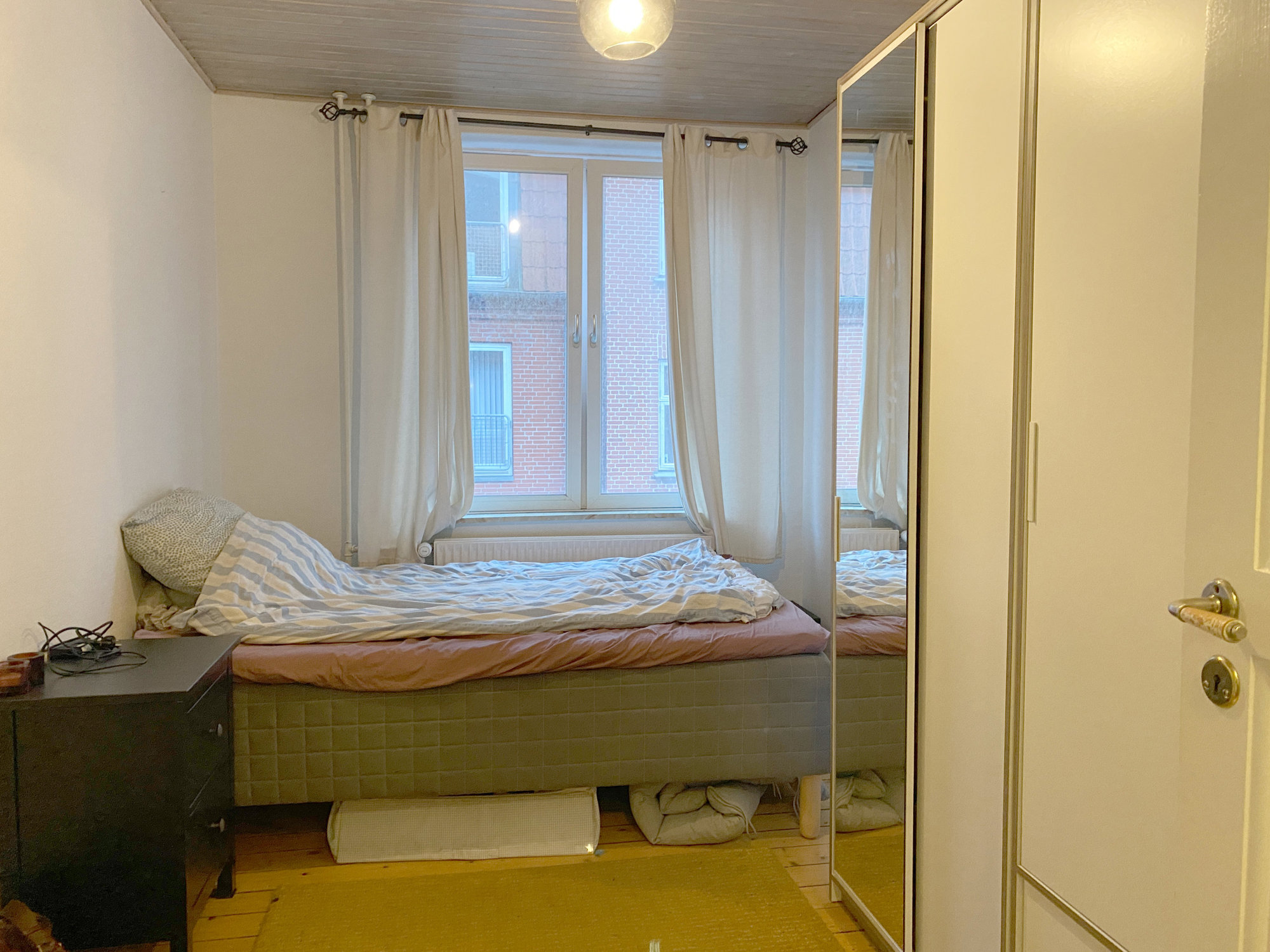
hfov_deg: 67.3
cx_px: 635
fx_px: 954
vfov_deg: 53.1
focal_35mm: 26
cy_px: 476
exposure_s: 1/33
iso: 500
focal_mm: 4.25
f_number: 1.8
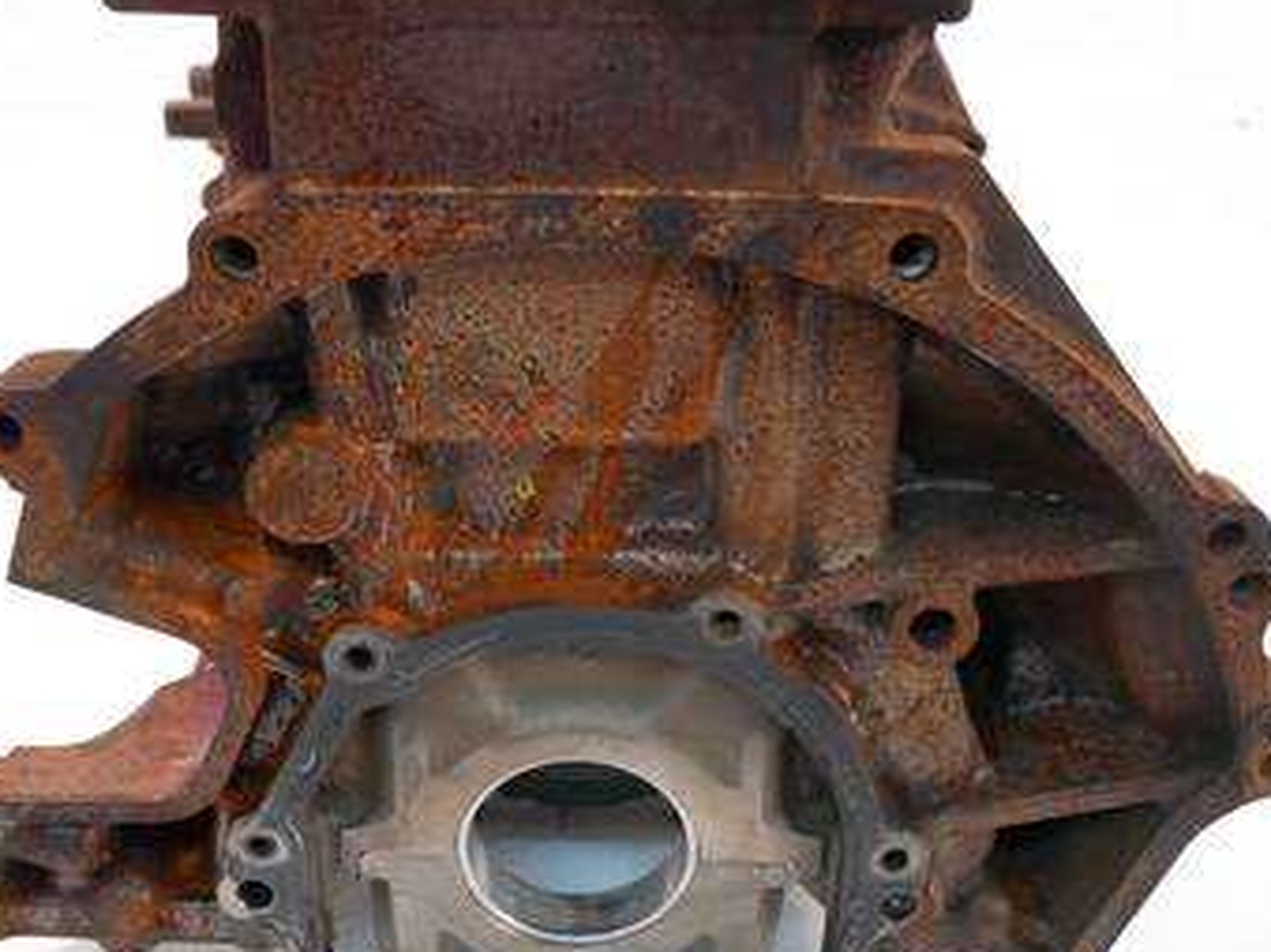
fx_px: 1248
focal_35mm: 34
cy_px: 476
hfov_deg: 53.9
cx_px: 574
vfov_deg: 41.8
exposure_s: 1/60
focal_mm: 12
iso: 1000
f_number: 3.5
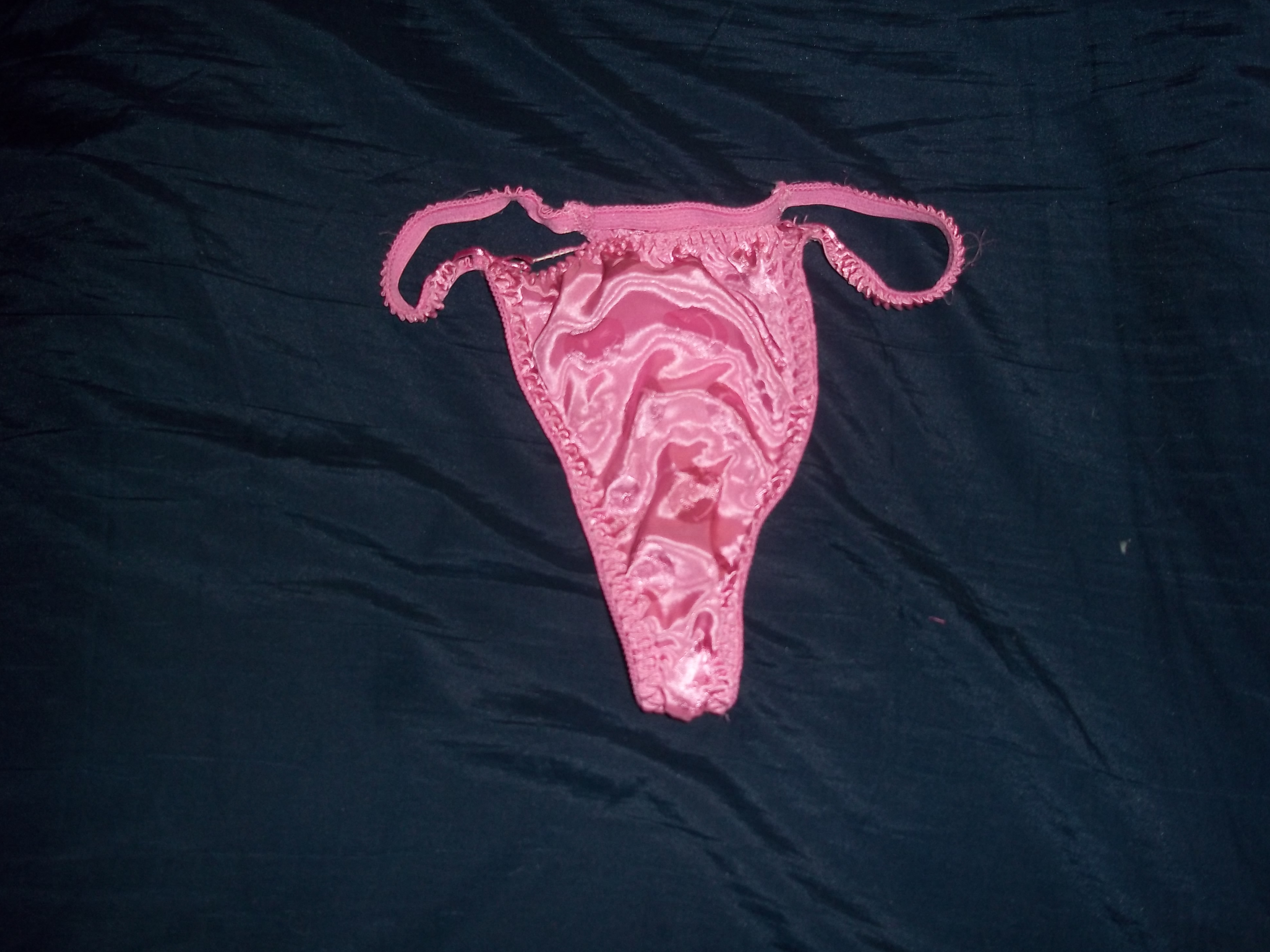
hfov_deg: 50.1
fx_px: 1357
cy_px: 472
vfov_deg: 38.7
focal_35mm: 37
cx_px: 640
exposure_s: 1/30
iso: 80
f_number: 3.1
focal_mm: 6.5
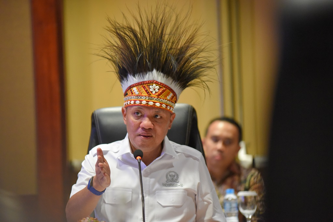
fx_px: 1573
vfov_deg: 8.1
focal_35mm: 170
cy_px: 111
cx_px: 166
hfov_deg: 12.1
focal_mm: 170
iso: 6400
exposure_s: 1/200
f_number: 2.8
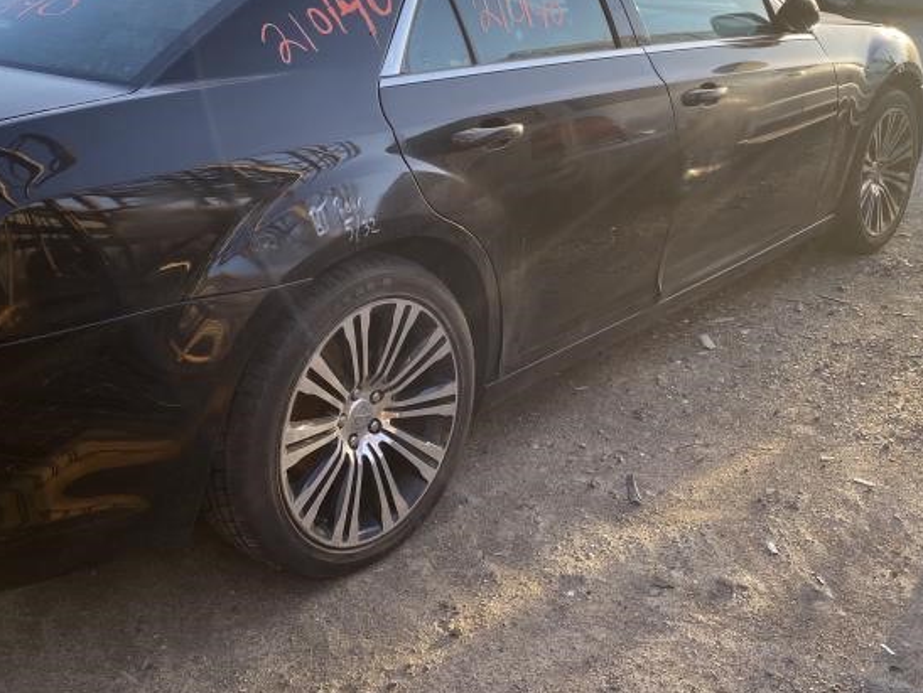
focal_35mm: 38
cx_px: 397
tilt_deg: -15.1
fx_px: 1014
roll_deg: +0.1
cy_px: 218
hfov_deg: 48.8
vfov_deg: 37.3
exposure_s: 1/342
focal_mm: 4.25
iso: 32
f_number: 1.8
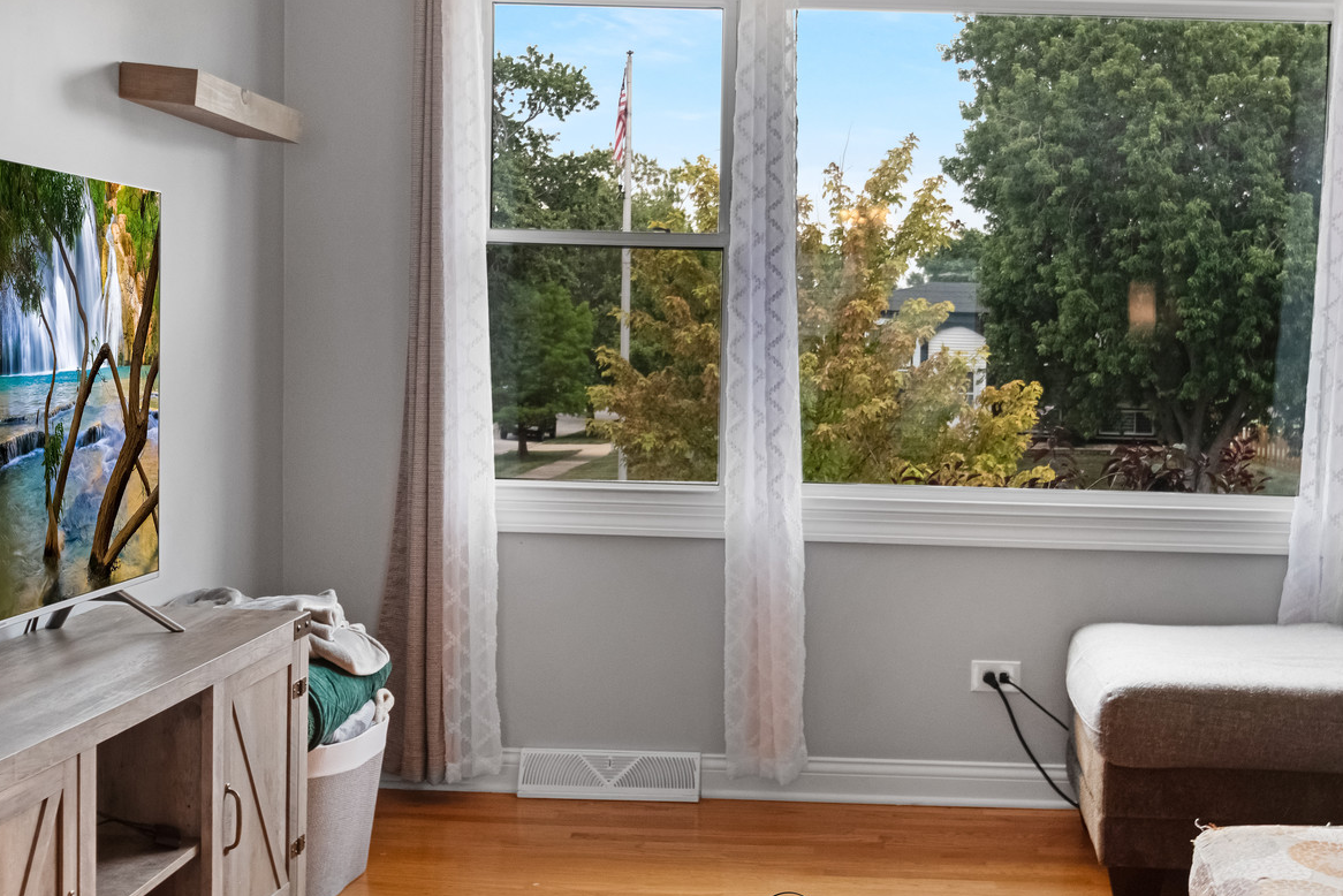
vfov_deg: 26.9
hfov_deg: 39.4
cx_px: 833
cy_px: 351
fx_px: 1866
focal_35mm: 50
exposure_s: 1/1250
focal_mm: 24
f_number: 8
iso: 400
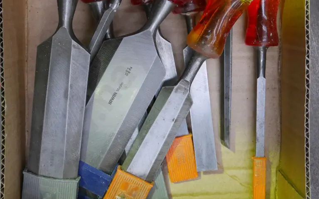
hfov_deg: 35.7
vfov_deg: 22.3
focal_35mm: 57
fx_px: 495
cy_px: 27
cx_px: 160
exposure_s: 1/100
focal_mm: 20
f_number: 4.6
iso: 3200
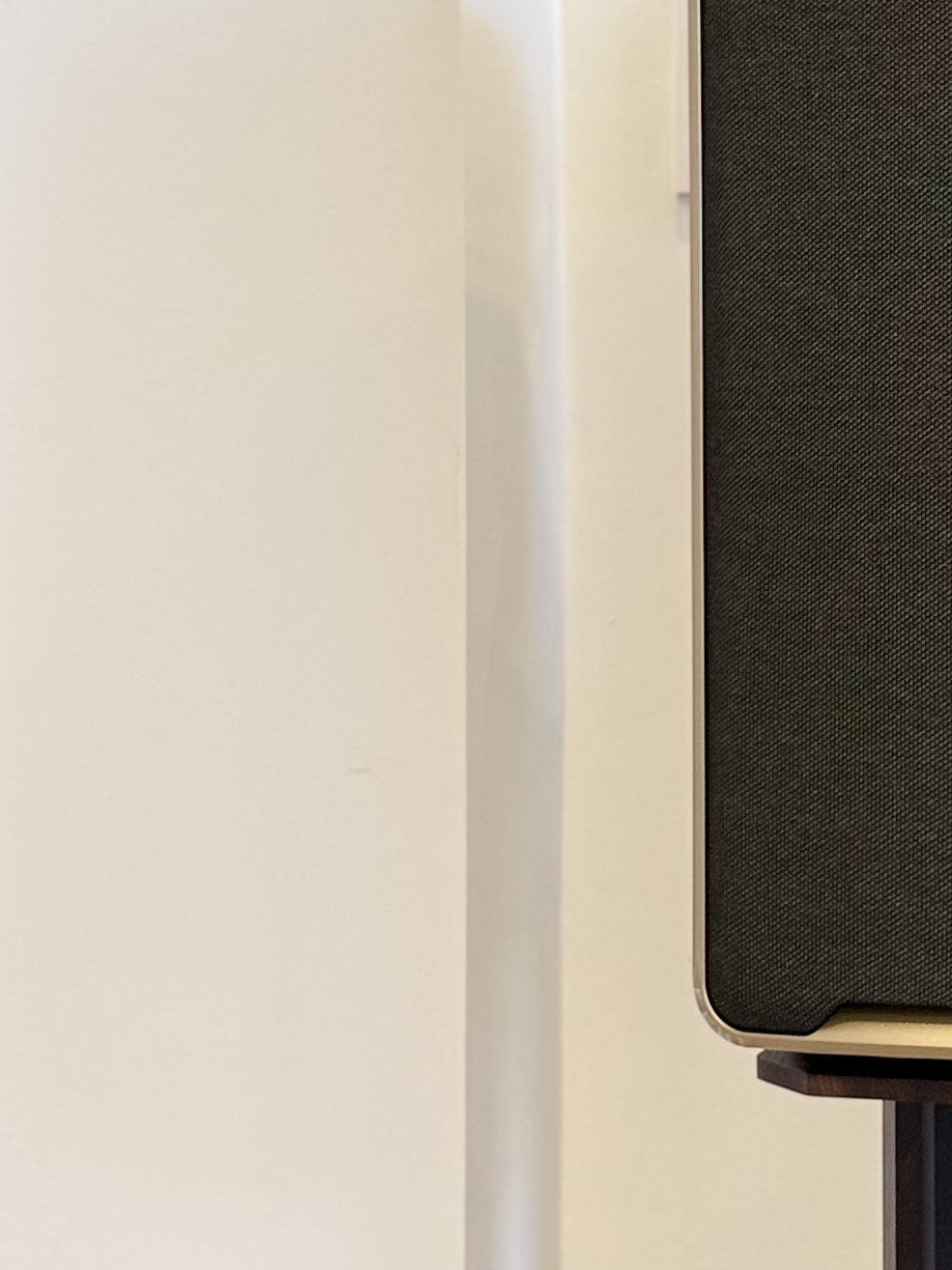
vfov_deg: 24.6
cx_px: 1041
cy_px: 398
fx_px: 2896
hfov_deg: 18.0
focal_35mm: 79
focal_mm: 6.76
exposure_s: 1/80
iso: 160
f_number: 1.78
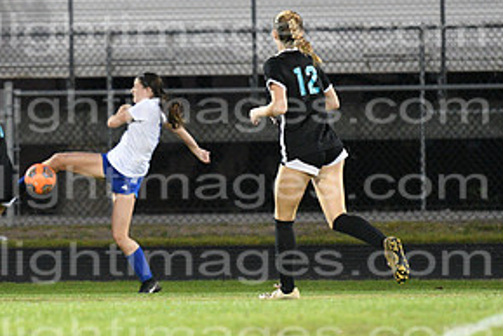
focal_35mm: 602
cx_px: 97
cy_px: 149
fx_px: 8415
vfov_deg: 2.3
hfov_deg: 3.4
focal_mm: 200
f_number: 2.8
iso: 6400
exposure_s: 1/800
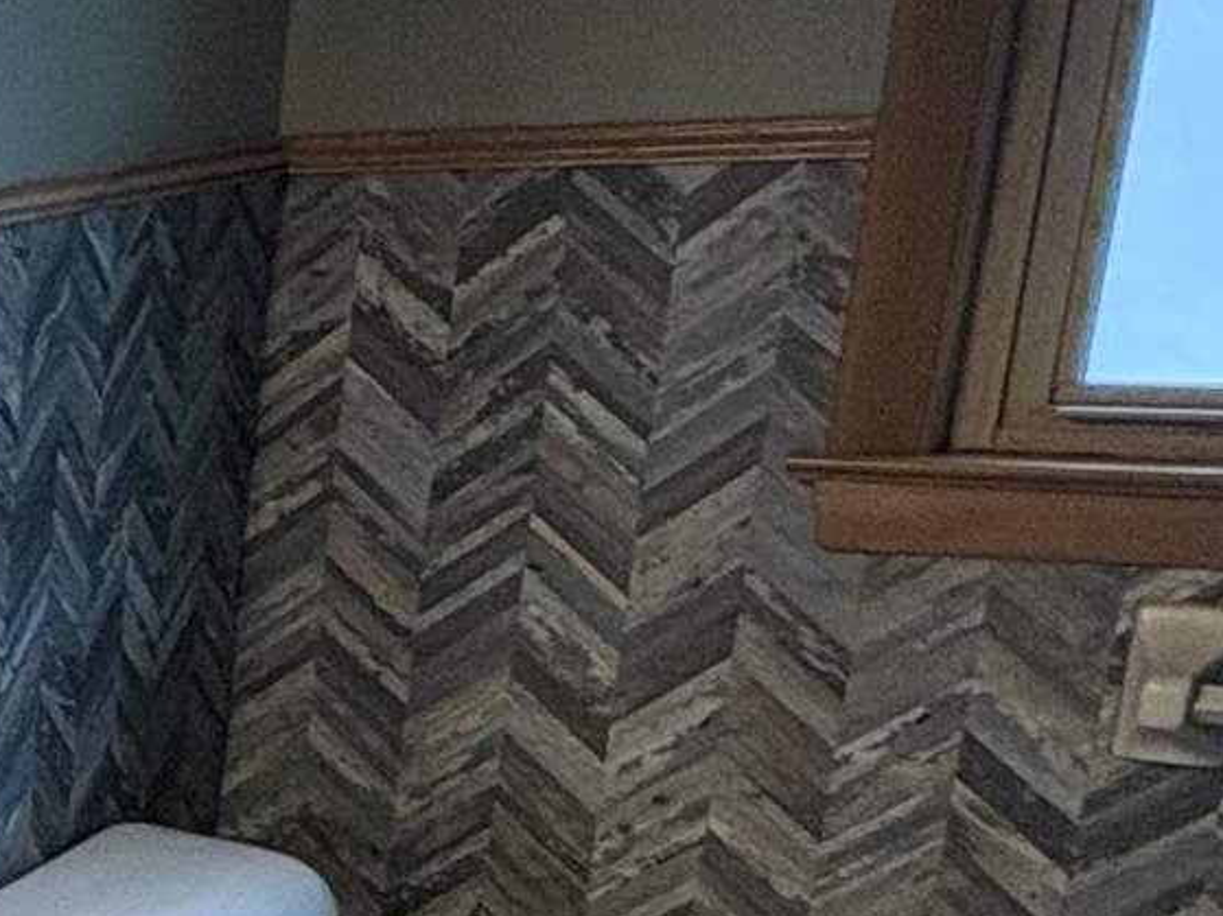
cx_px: -1363
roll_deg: +4.8
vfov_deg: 18.7
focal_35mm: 77
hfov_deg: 16.9
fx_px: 2720
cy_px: 892
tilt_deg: -16.3
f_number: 2.2
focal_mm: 2.22
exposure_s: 1/60
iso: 160
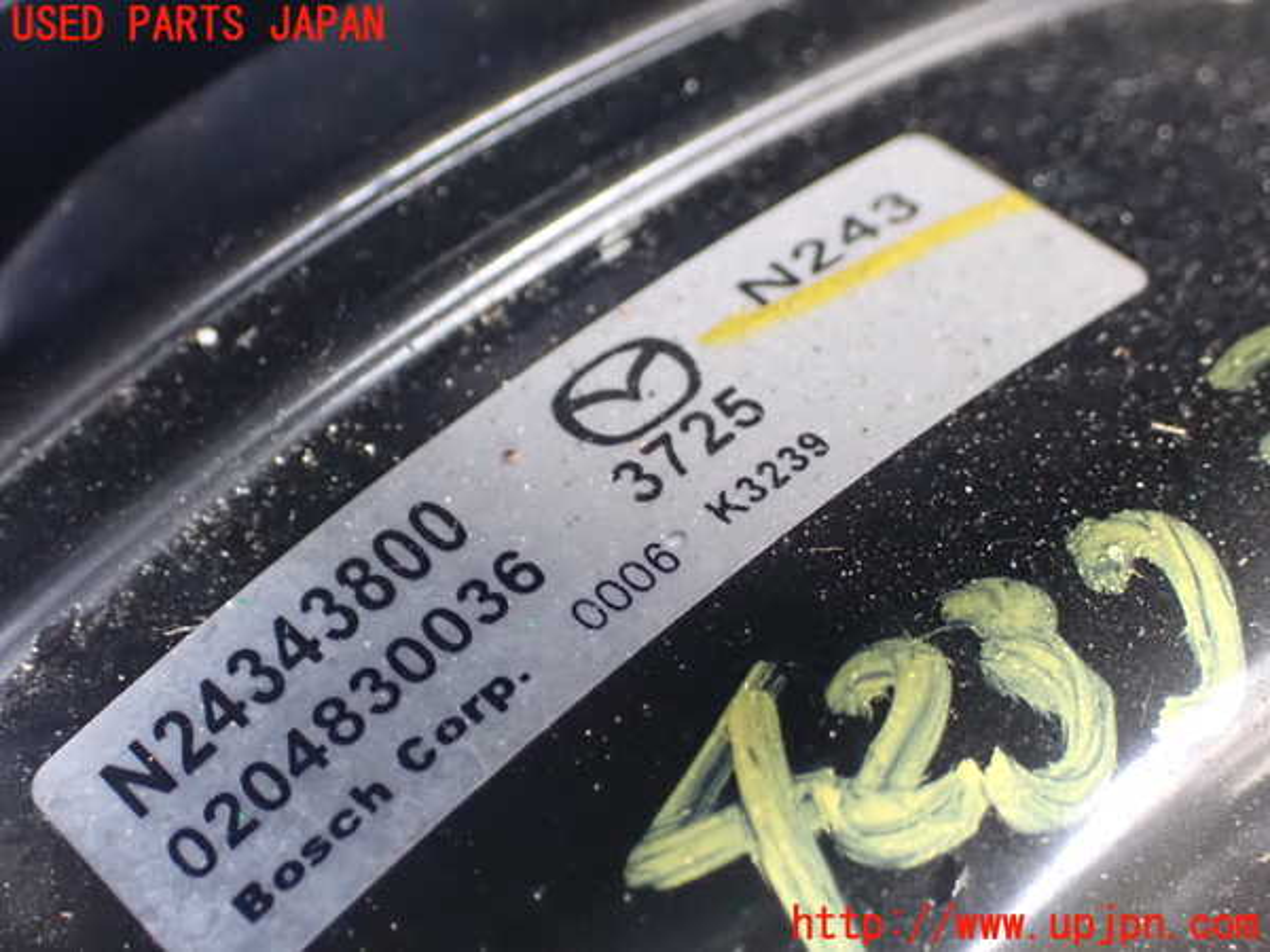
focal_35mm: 67
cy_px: 476
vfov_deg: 21.9
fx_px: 2458
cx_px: 635
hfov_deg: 29.0
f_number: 3.8
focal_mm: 11.88
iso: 1600
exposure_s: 1/30
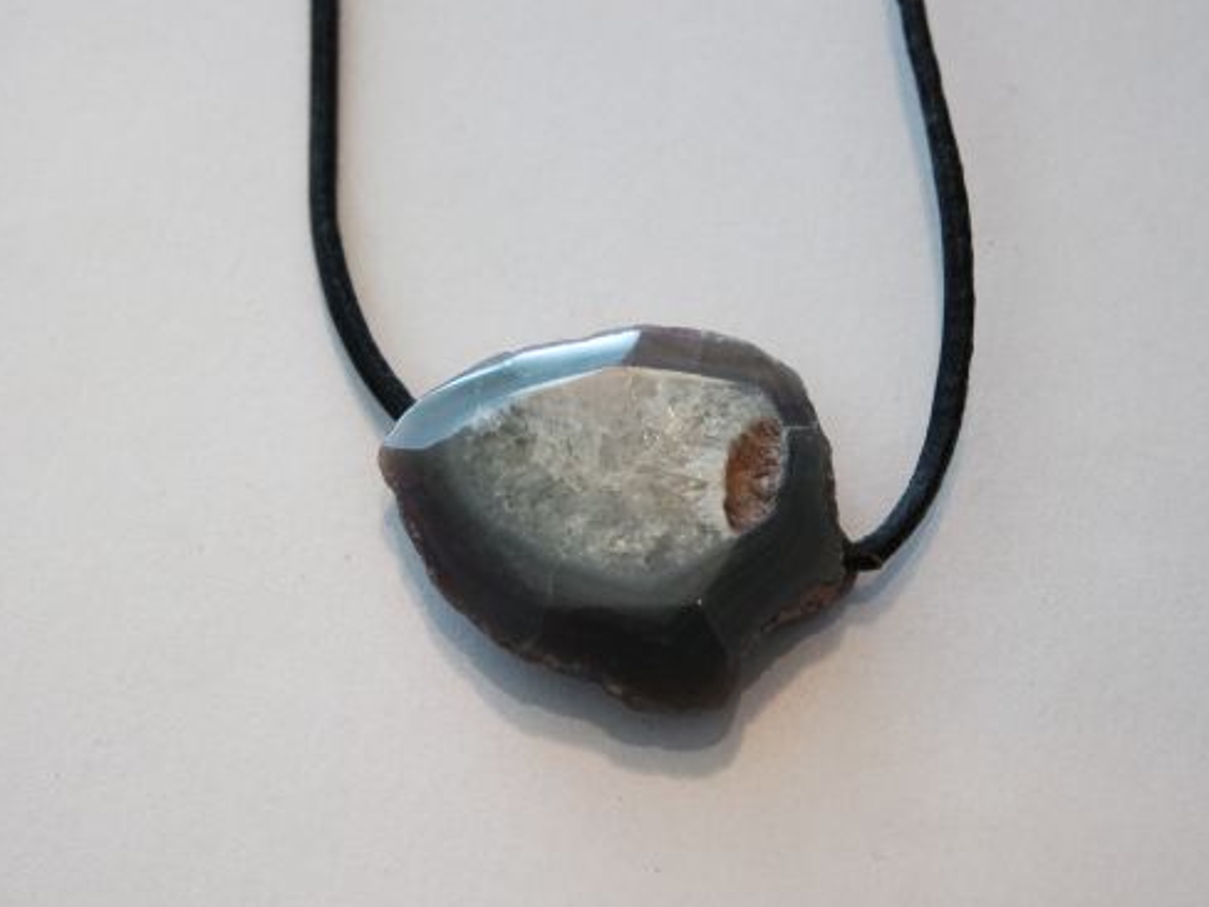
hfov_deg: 21.5
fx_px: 3178
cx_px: 572
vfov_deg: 16.2
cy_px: 436
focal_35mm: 91
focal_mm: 50
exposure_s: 1/80
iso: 1600
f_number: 5.6
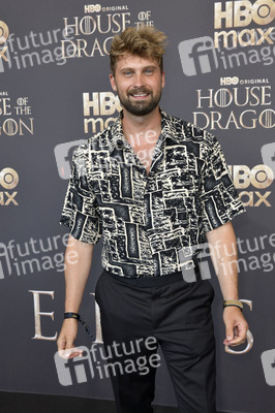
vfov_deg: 44.5
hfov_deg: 30.5
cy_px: 206
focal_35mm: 44
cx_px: 138
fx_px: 505
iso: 400
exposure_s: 1/250
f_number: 6.3
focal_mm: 44
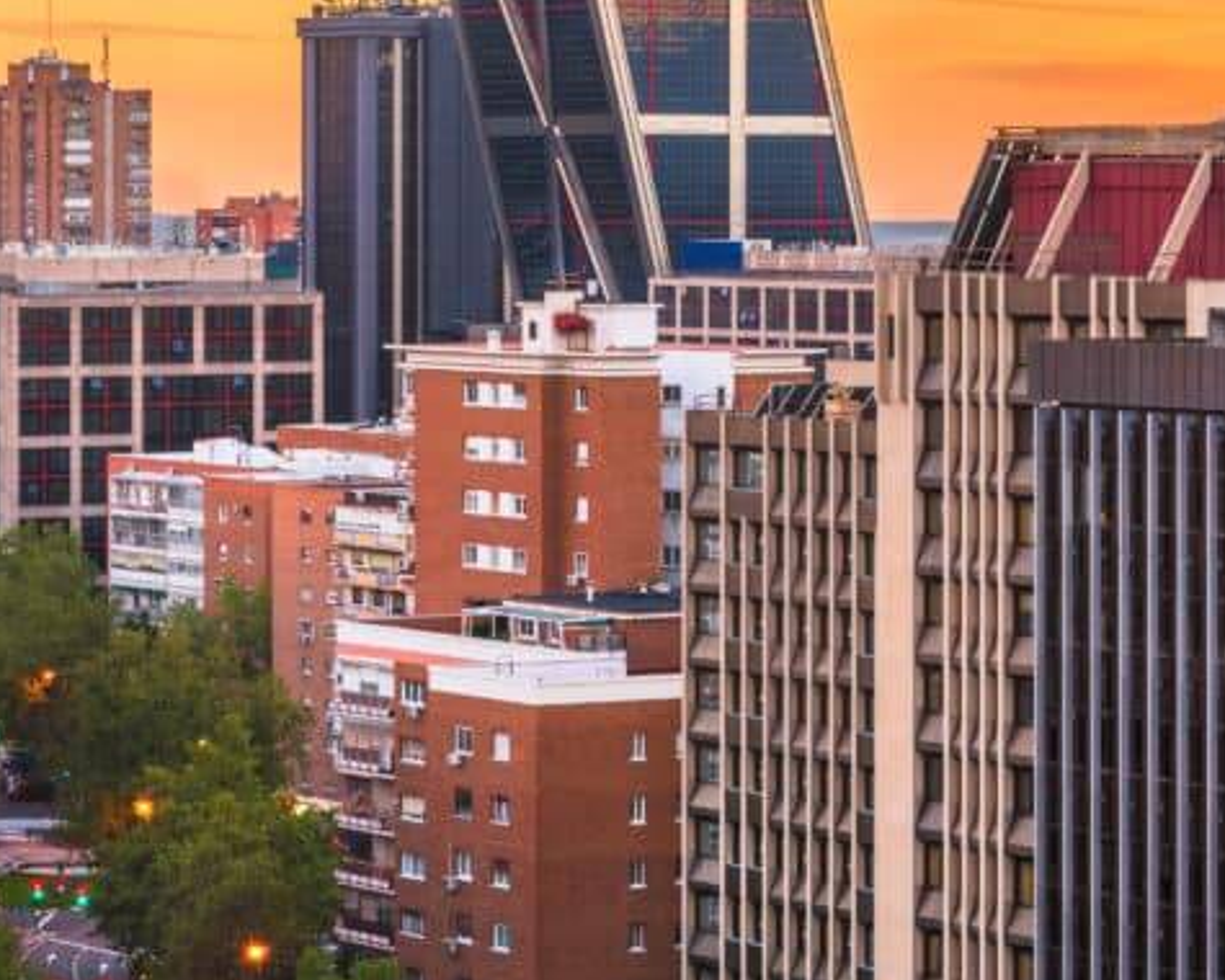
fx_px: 5330
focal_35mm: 147
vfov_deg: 10.5
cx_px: 173
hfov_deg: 13.0
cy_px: 246
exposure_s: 5
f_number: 14
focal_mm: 62
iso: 31
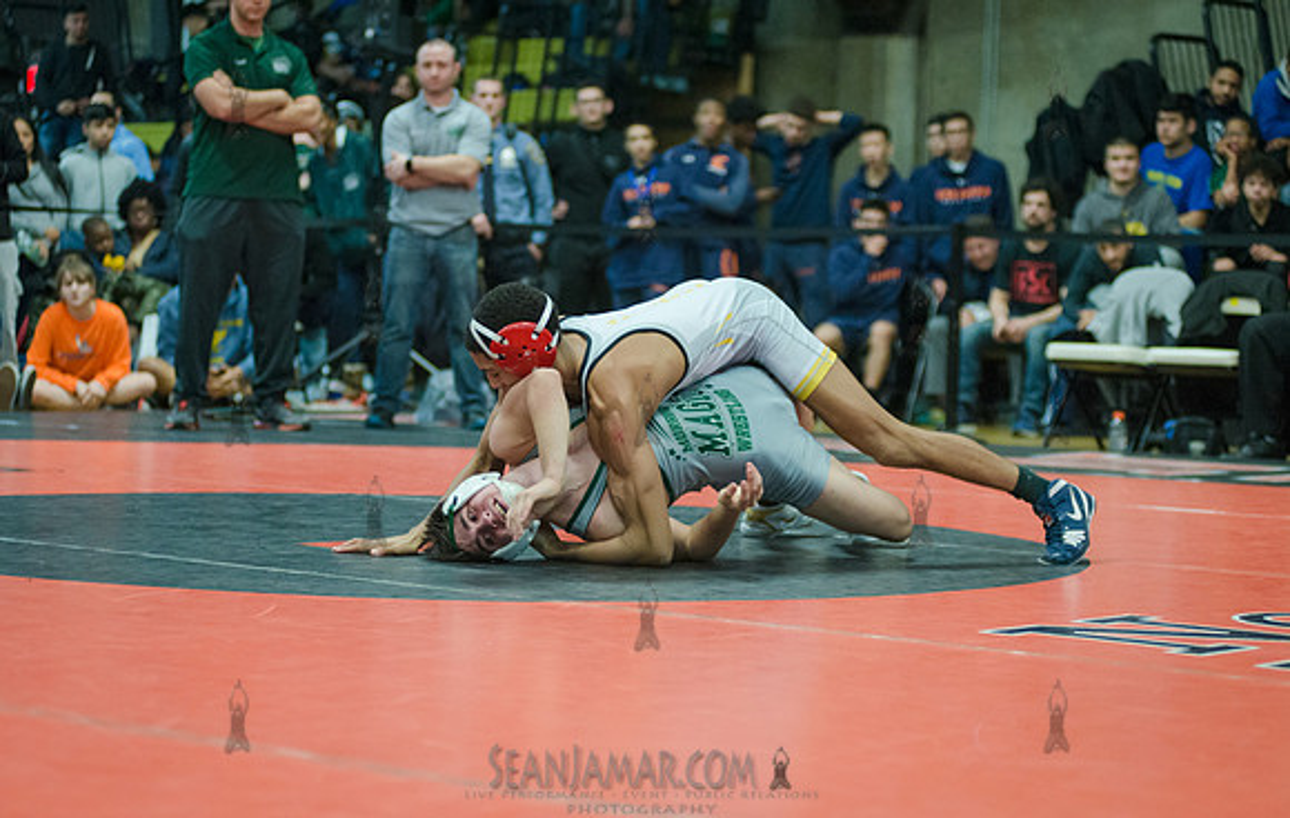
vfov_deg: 15.1
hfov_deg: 23.6
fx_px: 3088
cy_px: 440
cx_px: 612
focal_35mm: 87
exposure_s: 1/320
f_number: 2.8
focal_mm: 80
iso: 4000
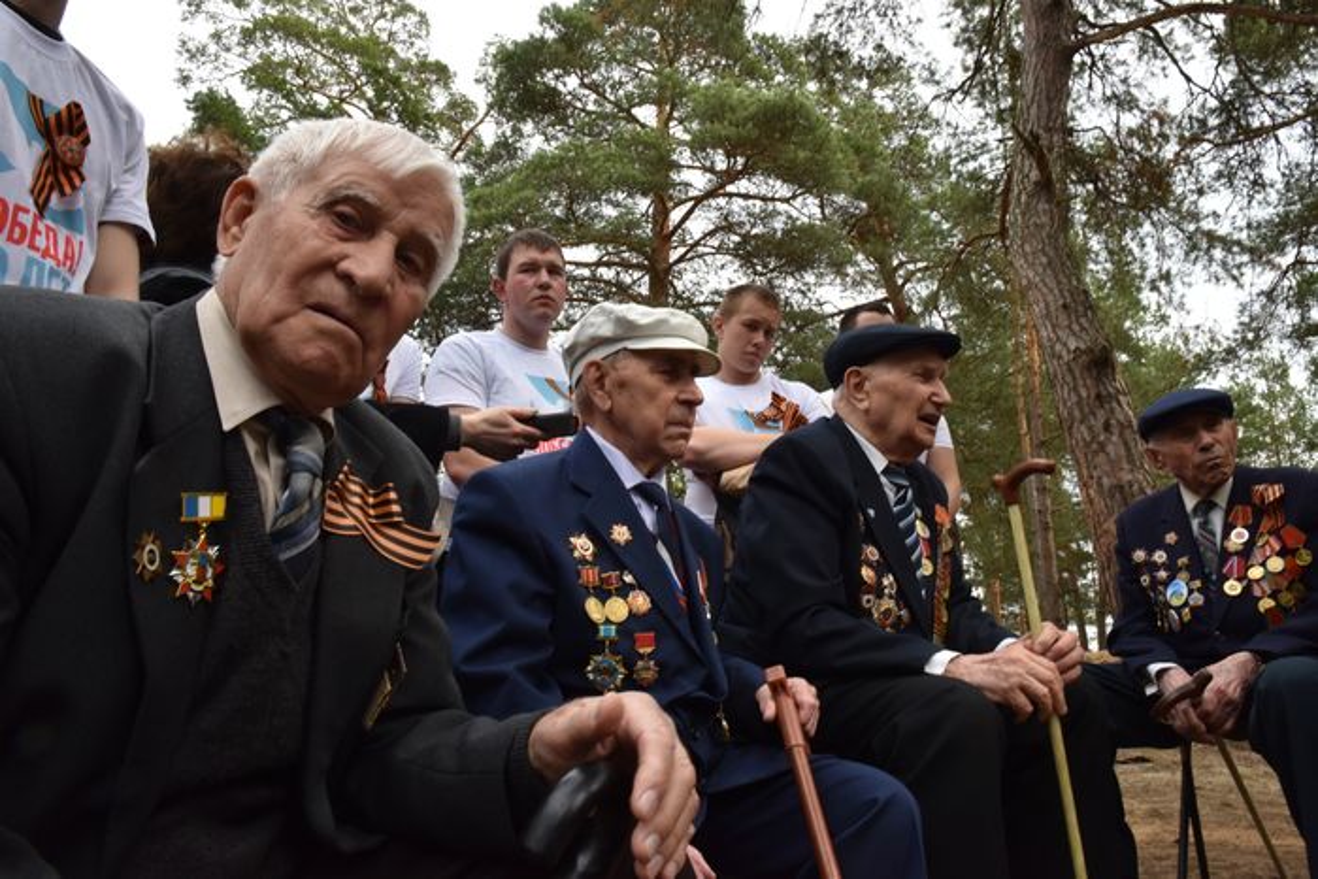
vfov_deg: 53.1
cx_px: 659
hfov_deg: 73.7
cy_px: 440
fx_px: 879
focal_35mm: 24
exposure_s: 1/125
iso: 1000
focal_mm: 24
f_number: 20
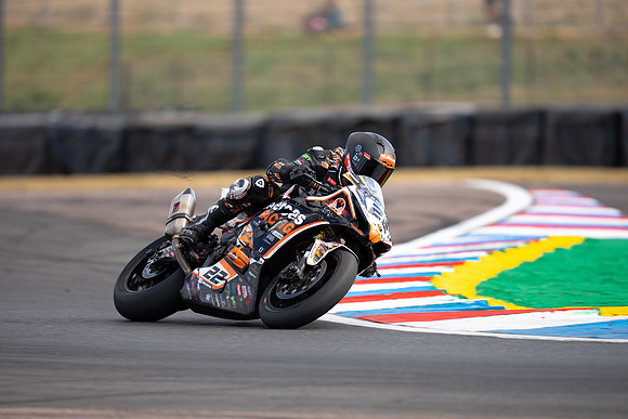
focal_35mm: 400
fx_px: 6979
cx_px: 314
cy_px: 210
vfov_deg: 3.4
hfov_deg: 5.2
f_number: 2.8
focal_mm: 400
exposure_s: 1/500
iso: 50
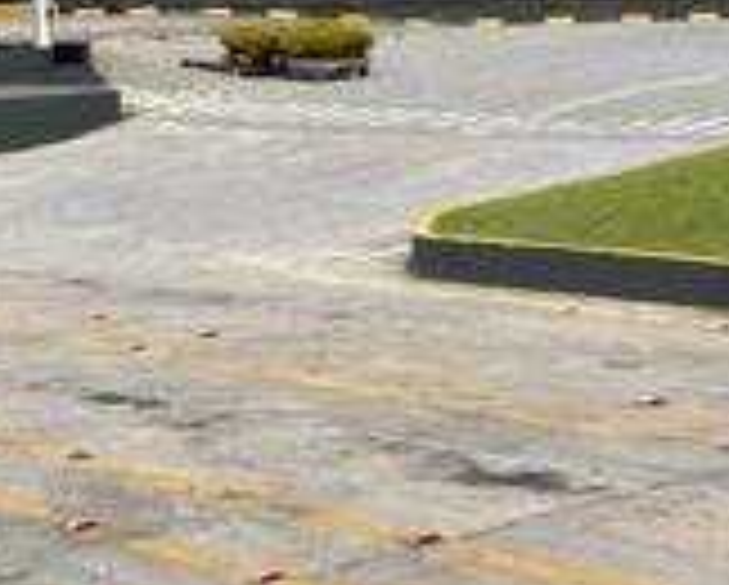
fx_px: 2160
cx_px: 117
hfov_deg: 18.9
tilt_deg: -11.0
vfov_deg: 15.4
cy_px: 382
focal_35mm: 100
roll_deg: +1.3
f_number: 1.6
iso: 32
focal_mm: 4.2
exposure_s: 1/2398
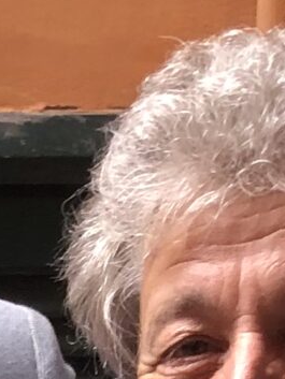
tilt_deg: -13.7
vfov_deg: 8.6
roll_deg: +2.1
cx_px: -246
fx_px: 2227
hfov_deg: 7.1
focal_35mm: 203
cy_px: 1006
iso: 40
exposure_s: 1/17
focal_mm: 3.99
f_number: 1.8
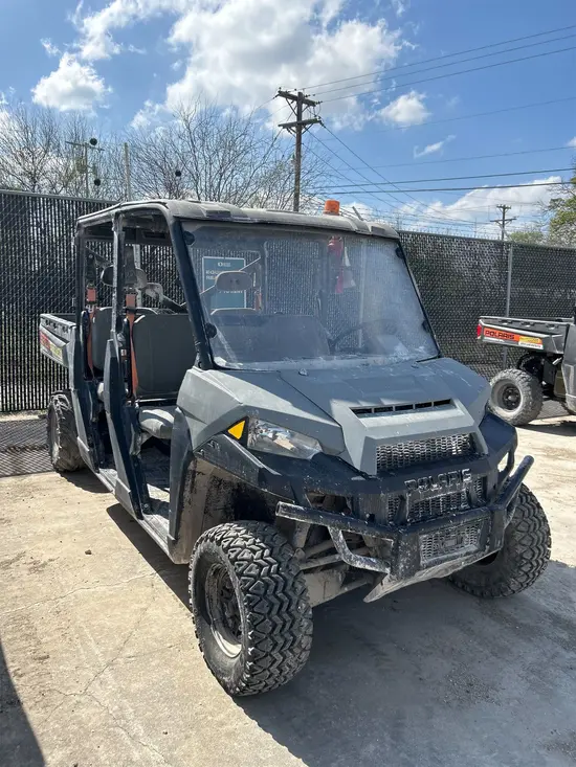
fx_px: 577
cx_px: 288
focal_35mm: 26
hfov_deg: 53.1
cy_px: 384
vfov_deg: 67.3
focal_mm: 5.7
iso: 50
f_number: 1.5
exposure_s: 1/3968
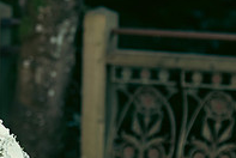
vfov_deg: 5.9
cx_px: -28
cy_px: 56
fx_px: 1543
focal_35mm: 235
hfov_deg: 8.7
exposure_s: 1/200
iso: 160
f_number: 3.5
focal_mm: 80
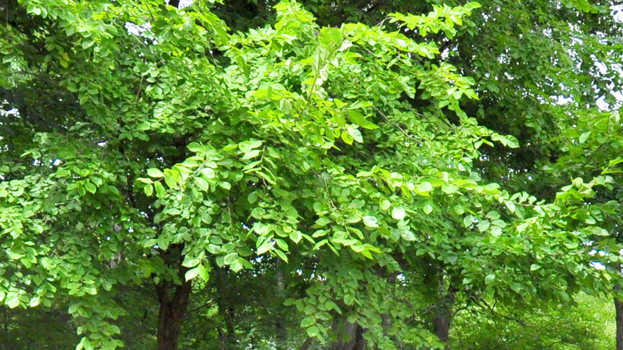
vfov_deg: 18.7
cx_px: 301
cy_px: 604
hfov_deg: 39.9
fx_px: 859
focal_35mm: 52
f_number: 8
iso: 800
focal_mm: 10
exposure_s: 1/640
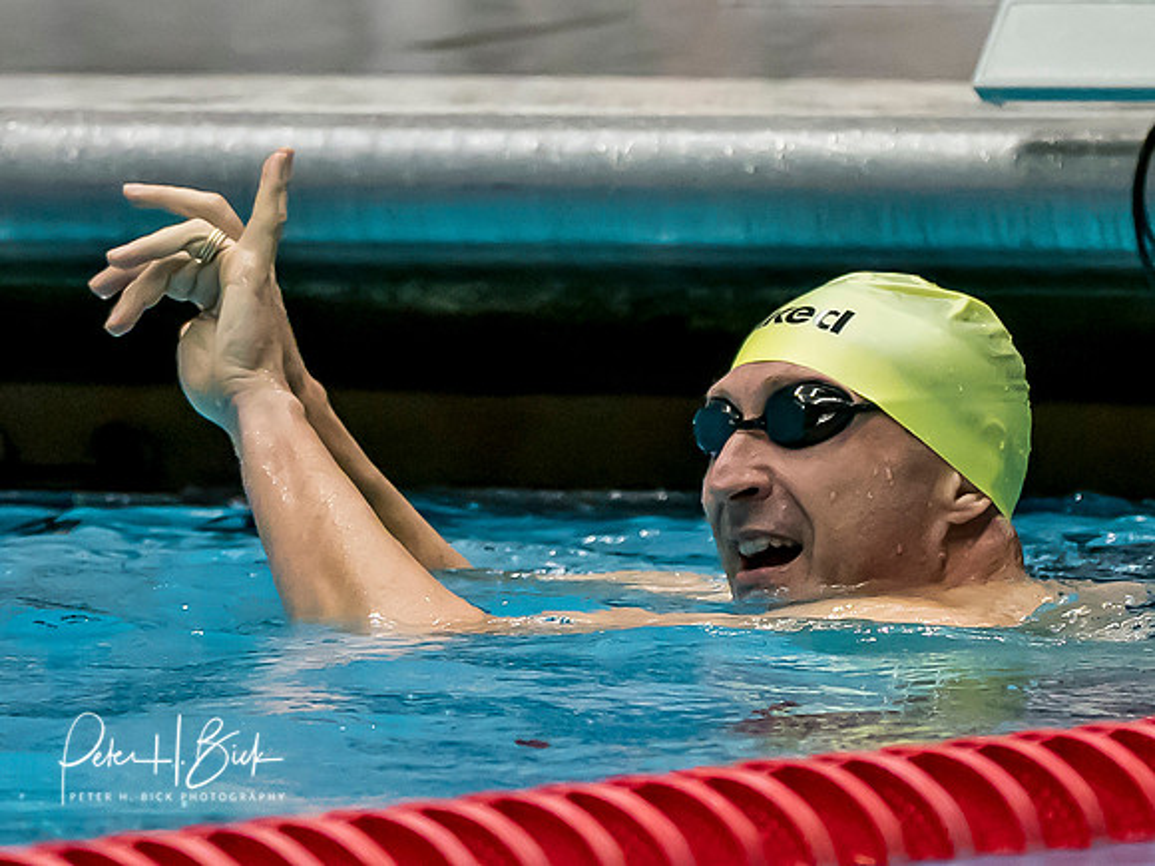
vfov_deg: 1.3
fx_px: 38797
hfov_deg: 1.7
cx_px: 864
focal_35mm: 1163
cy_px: 656
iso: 2500
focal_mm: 200
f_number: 2.8
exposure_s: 1/800
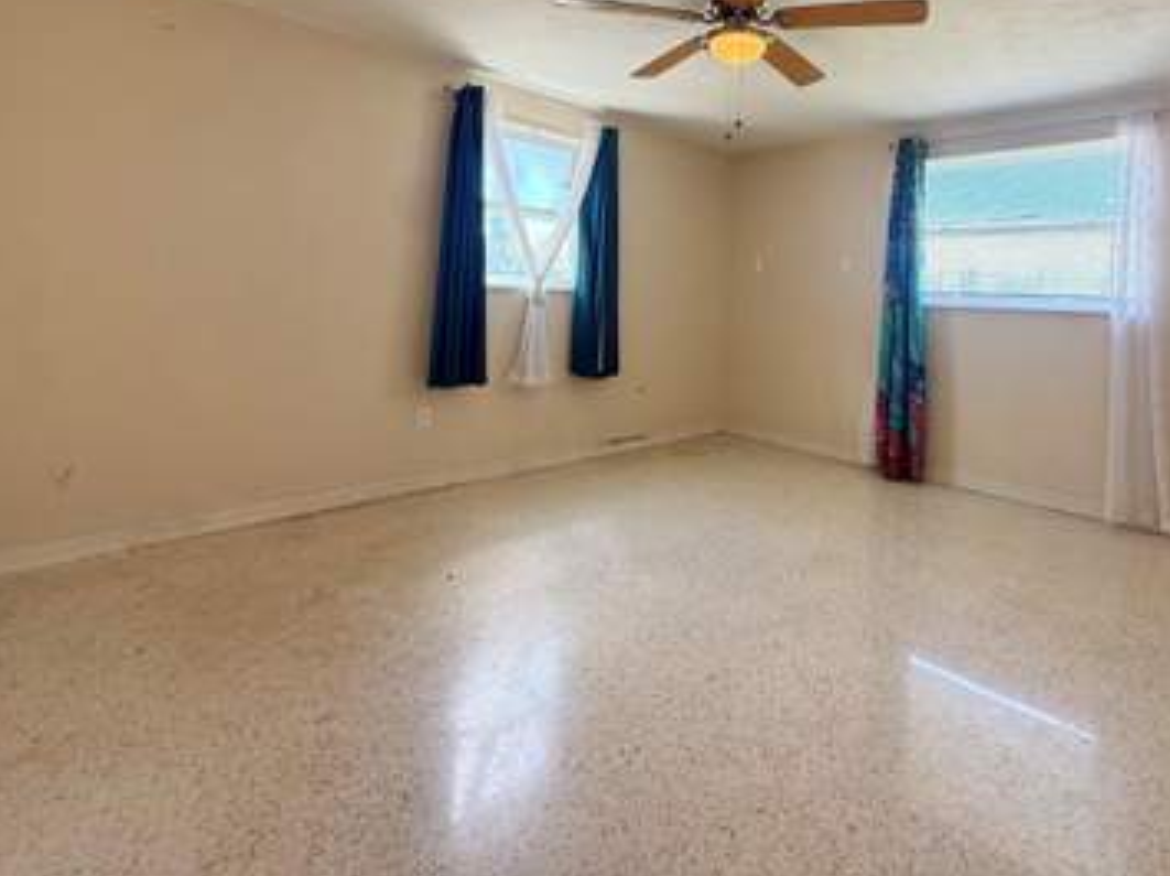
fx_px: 642
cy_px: 284
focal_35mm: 19
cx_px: 704
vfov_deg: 66.6
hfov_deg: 83.6
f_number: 2.2
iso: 64
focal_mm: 2.22
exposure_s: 1/99
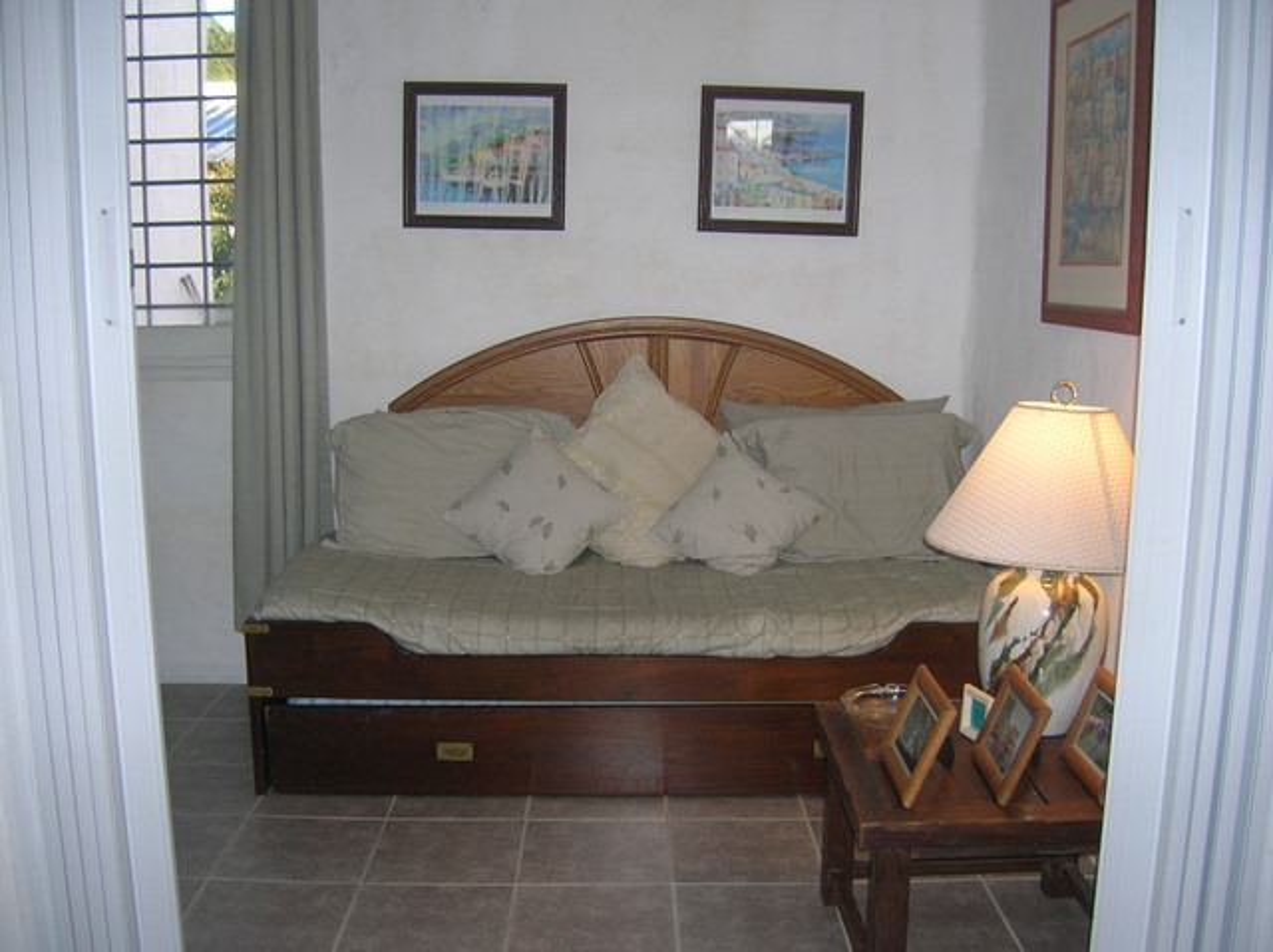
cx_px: 636
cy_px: 476
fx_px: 1249
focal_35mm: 34
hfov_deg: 54.0
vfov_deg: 41.7
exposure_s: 1/60.1
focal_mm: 5.7
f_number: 2.9
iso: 78
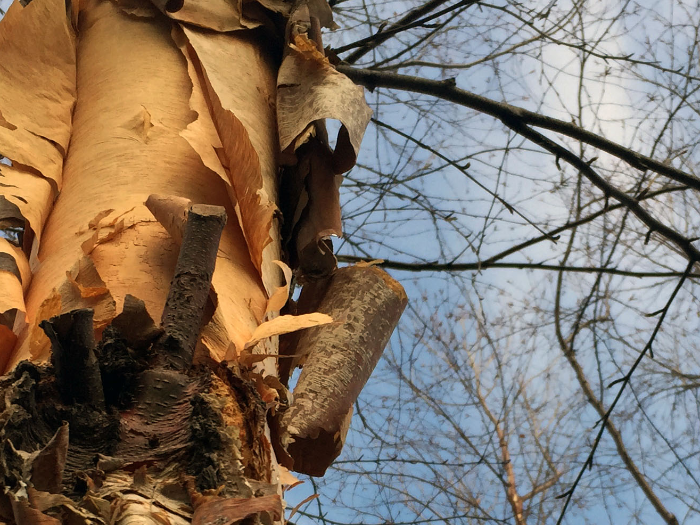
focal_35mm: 72
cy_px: 549
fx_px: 1456
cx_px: 373
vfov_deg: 19.7
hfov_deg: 27.0
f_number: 2.2
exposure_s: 1/638
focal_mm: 4.15
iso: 32
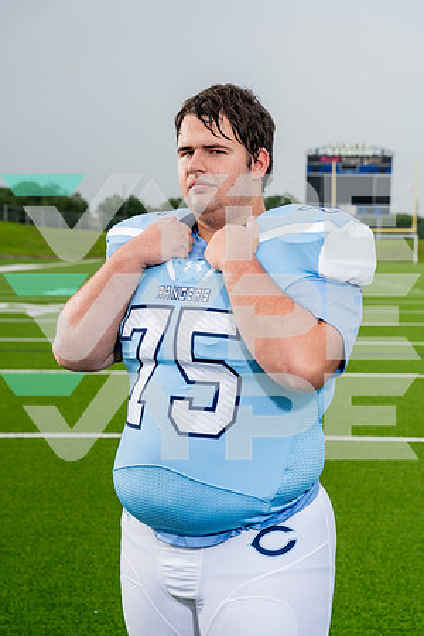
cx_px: 212
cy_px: 318
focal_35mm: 70
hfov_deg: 19.5
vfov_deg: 28.8
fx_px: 1237
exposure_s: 1/250
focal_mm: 70
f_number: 6.3
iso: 160
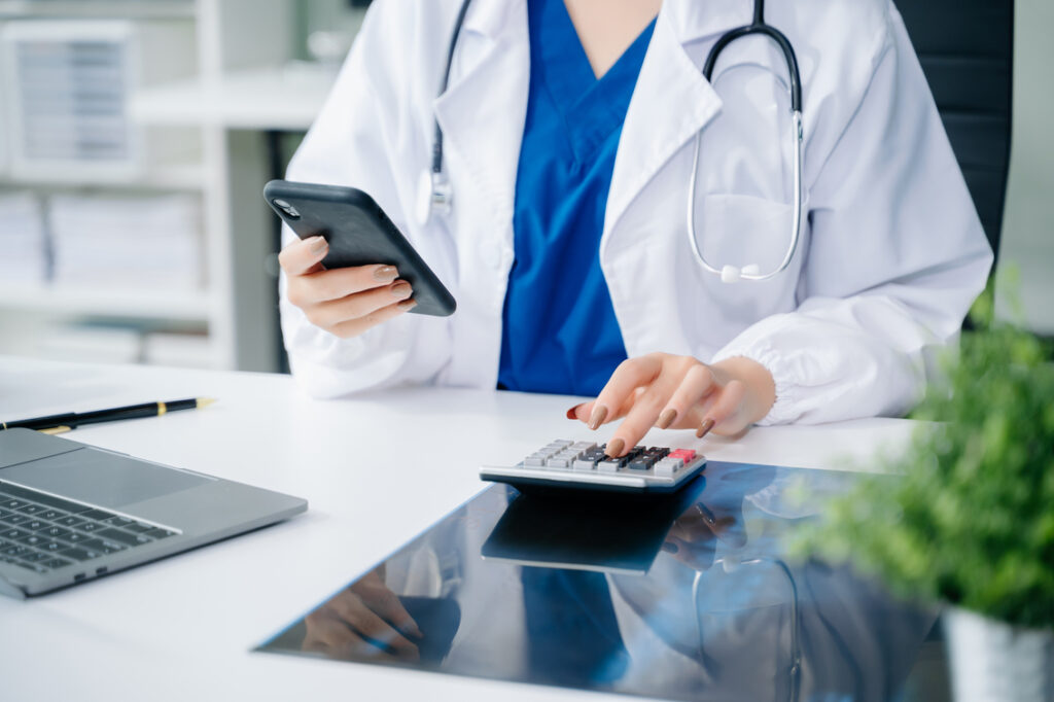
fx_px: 2195
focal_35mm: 75
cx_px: 527
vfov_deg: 18.2
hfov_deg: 27.0
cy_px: 351
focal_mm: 75
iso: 400
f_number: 2.8
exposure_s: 1/100
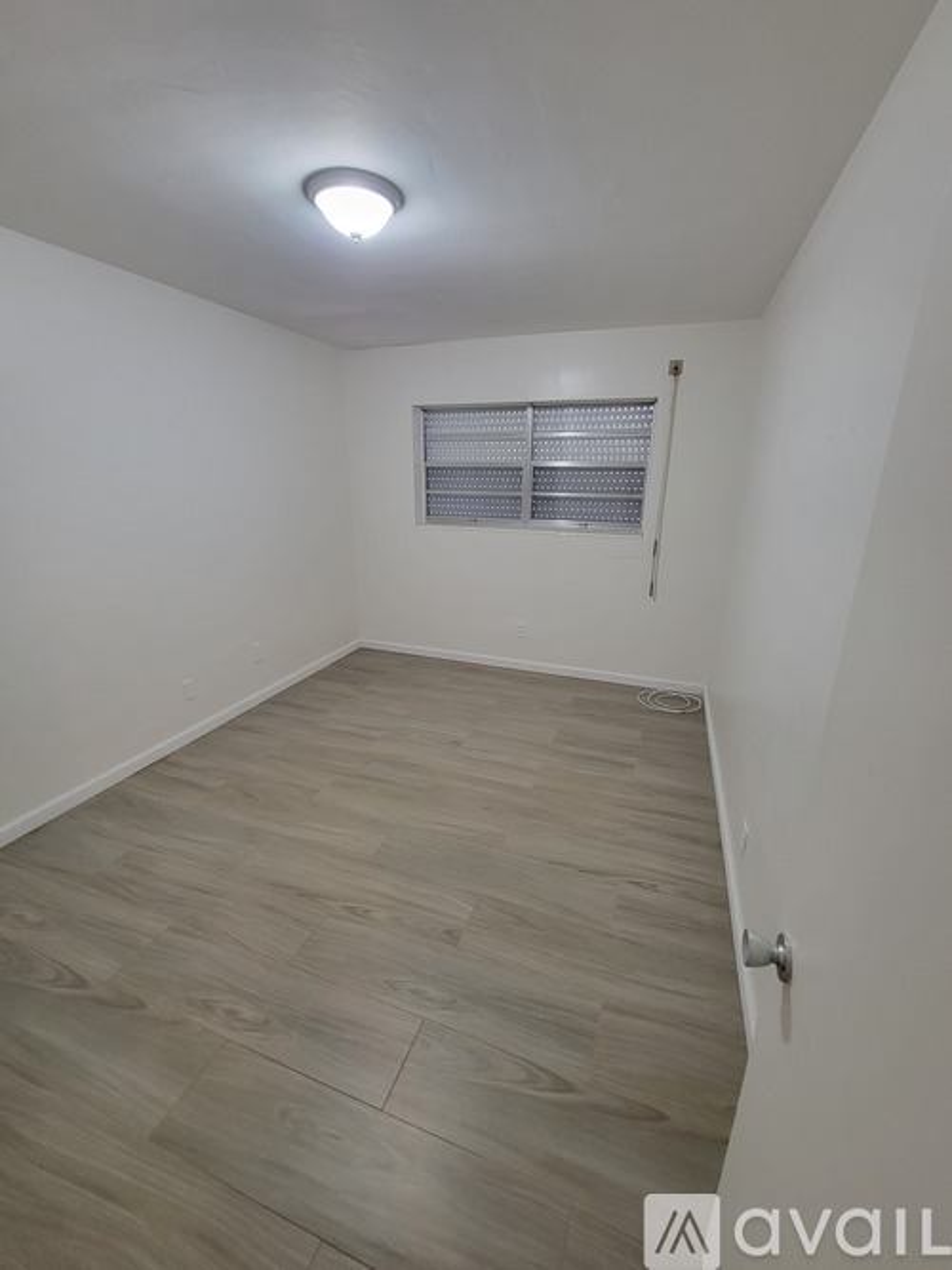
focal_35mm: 13
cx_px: 476
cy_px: 635
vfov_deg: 106.2
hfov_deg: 89.9
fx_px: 477
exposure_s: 1/40
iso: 320
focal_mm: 2.2
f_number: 2.2
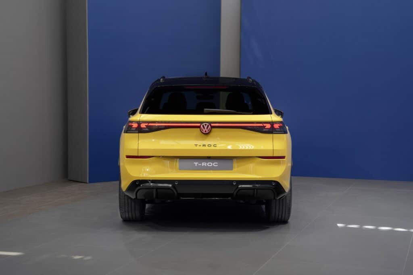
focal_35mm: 64
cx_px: 206
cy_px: 138
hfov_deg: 31.4
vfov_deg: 21.2
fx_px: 734
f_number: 11
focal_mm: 64
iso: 50
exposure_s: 1/2
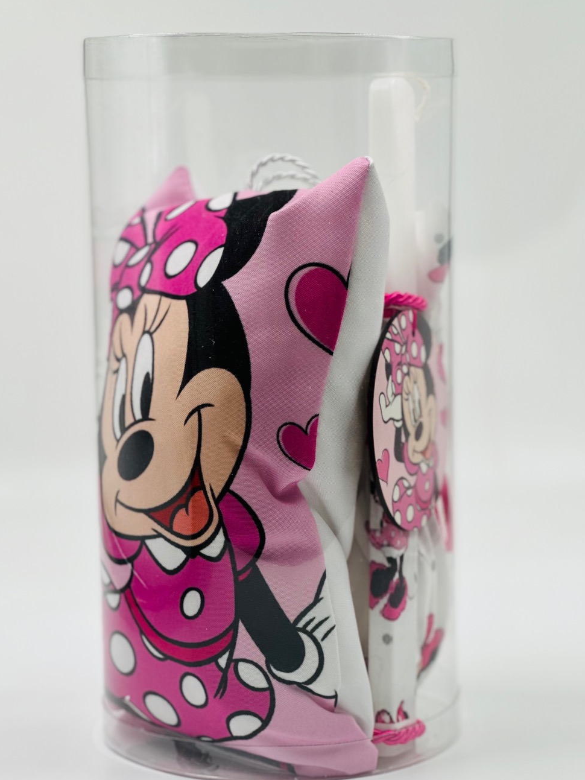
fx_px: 1892
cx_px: 269
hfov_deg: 17.6
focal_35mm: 84
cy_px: 414
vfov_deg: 23.3
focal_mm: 9
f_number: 2.8
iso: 25
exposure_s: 1/100
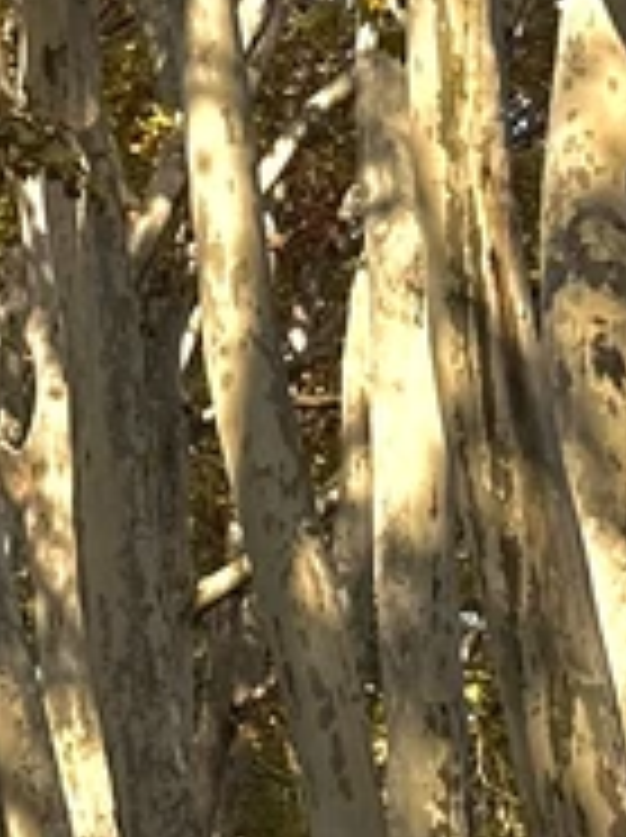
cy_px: -630
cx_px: -473
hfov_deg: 7.7
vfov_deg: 10.1
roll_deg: -1.6
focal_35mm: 186
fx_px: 4495
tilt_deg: +24.2
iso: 80
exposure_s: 1/1050
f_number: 1.78
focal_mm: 6.86
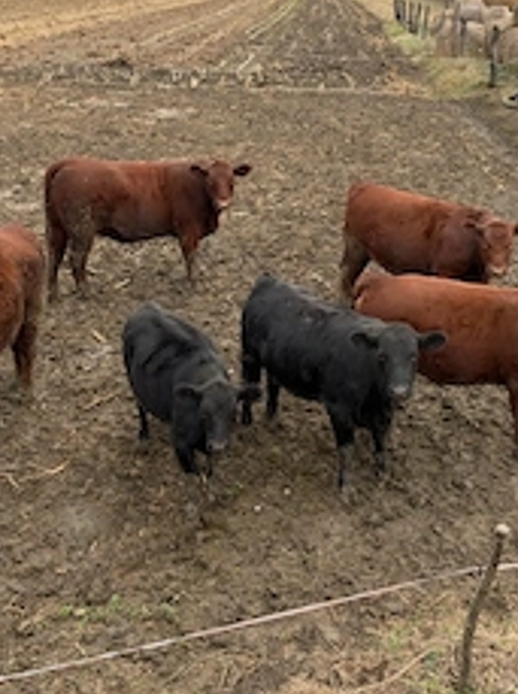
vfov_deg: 44.4
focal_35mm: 42
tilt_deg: -16.2
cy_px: 252
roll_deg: -2.0
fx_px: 840
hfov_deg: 34.1
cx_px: 324
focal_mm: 6.93
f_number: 1.8
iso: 80
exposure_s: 1/534
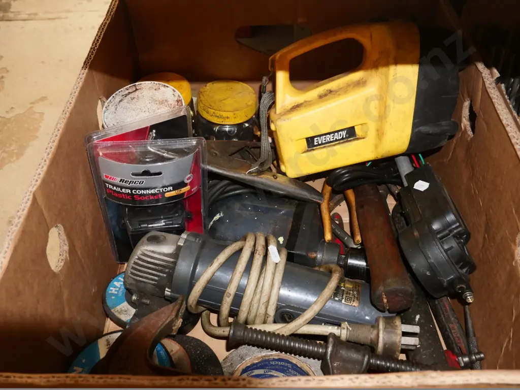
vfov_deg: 39.7
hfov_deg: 51.4
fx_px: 541
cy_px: 195
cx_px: 260
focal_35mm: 36
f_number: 5.6
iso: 1600
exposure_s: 1/60
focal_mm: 18
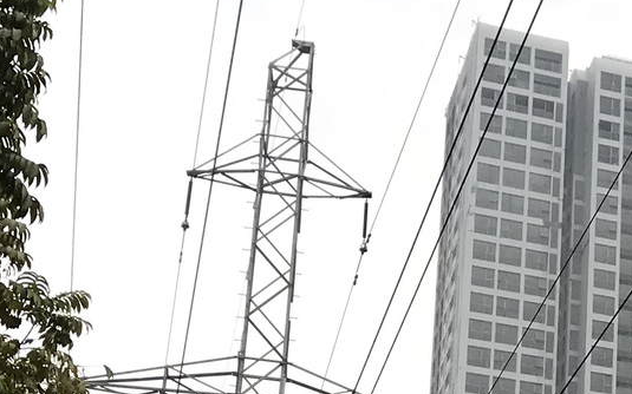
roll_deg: +0.0
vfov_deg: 11.2
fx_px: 1911
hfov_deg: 17.4
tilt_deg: +18.3
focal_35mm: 111
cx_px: 855
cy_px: 623
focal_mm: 3.99
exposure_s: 1/2519
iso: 20
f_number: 1.8
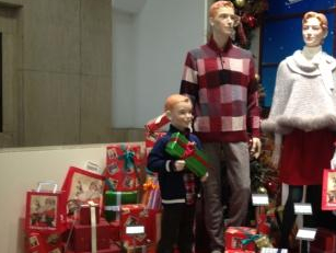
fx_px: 496
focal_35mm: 51
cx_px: 241
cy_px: 141
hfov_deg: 36.8
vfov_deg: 28.6
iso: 80
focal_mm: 4.28
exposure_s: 1/40
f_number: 2.4
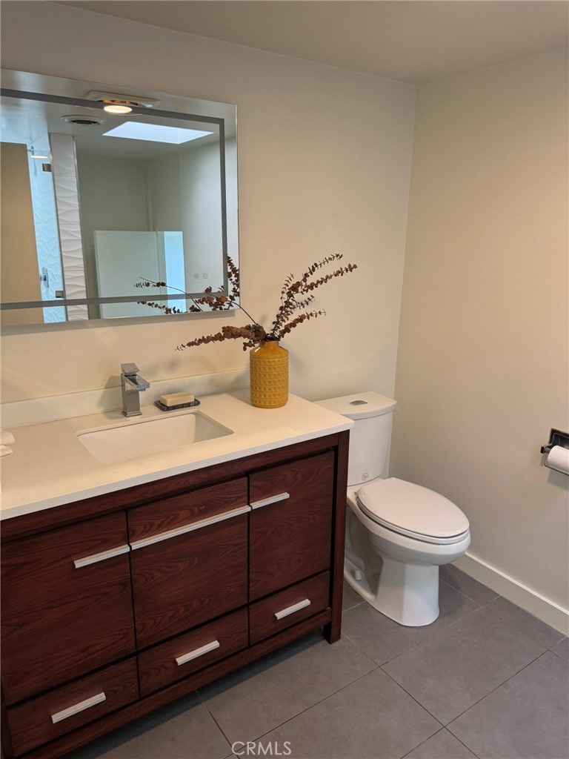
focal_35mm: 24
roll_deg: -1.2
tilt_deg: -16.6
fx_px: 526
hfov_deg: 56.8
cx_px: 284
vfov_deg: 71.6
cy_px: 380
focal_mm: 6.76
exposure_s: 1/120
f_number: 1.78
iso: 200
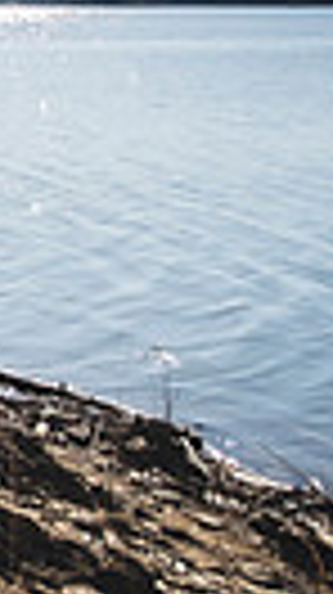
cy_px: 7
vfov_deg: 29.5
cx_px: -900
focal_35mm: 67
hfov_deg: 9.0
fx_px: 1054
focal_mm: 14
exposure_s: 1/1600
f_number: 2.8
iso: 100
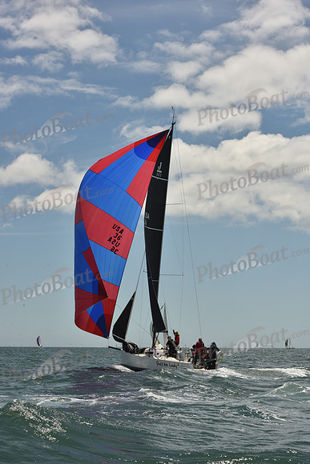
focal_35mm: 70
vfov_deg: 28.8
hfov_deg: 19.5
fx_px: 904
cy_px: 232
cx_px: 155
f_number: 14
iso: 320
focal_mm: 70
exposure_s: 1/800
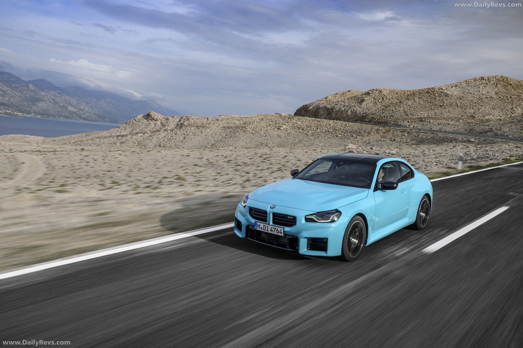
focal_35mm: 30
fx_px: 443
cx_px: 262
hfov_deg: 61.1
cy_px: 174
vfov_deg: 43.0
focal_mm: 30.5
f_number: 11
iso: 80
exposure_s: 1/20
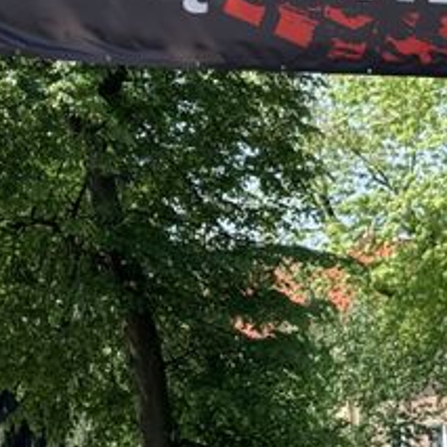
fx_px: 2498
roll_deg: +2.4
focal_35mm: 171
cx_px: 76
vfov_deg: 10.2
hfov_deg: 10.2
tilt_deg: +10.6
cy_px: 60
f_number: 1.78
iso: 100
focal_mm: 6.76
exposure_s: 1/2667
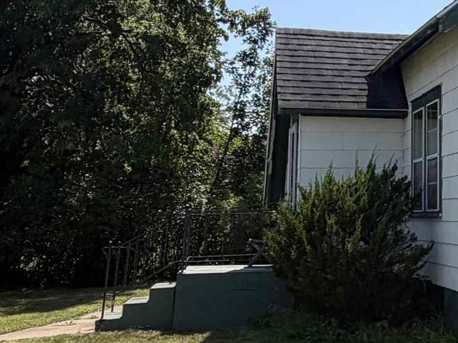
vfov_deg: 24.8
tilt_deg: +11.2
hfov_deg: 29.0
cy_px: 68
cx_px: 543
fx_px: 767
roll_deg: +2.3
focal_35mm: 58
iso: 20
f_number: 2.2
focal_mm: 2.22
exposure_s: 1/820
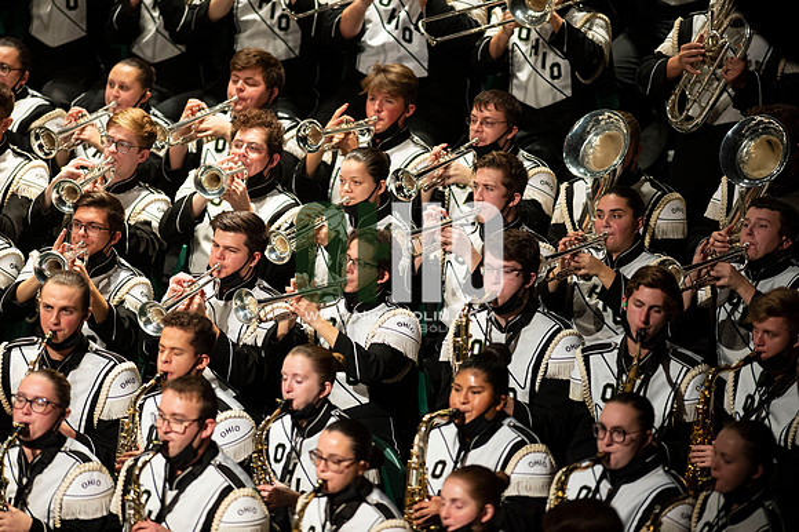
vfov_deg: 4.6
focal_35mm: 300
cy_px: 266
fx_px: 6654
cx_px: 400
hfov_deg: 6.9
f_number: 2.8
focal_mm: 300
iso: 3200
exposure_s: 1/500
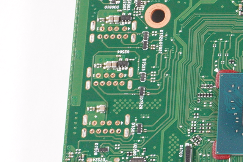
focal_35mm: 169
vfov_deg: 8.0
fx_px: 1140
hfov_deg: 11.2
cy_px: -21
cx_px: 464
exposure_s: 1/125
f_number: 5.6
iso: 640
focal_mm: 24
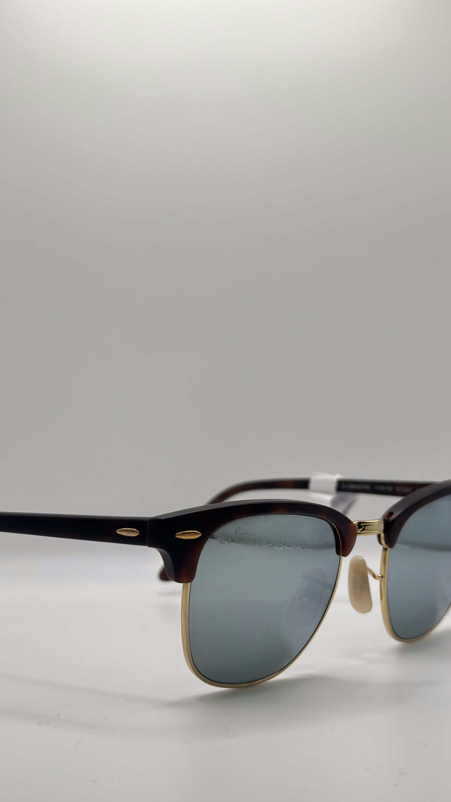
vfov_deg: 39.2
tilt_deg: -7.3
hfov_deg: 22.6
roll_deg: +1.5
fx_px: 1127
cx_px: 227
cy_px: 403
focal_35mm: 53
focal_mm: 6.86
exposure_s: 1/762
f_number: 1.78
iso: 80
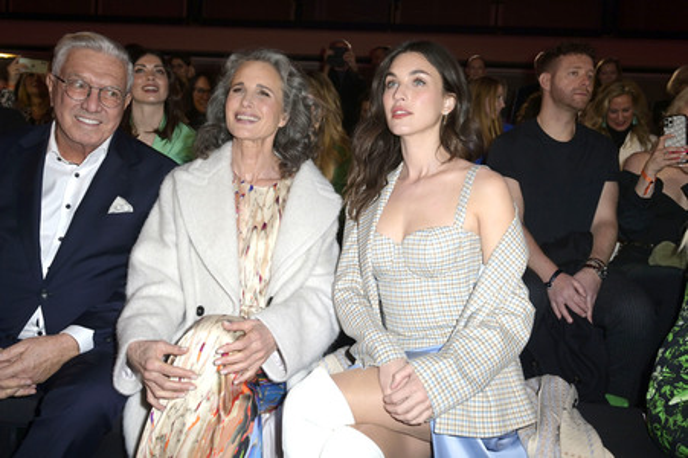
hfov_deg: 55.8
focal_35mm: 34
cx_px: 344
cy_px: 229
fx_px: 649
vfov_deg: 38.8
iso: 640
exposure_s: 1/80
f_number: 5.6
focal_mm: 34
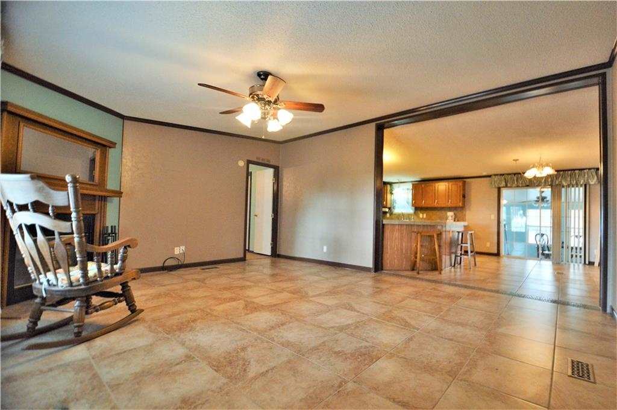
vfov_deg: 77.2
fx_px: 257
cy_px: 205
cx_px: 308
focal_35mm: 15
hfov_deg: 100.5
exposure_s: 1/80
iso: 800
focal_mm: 10
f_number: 3.5
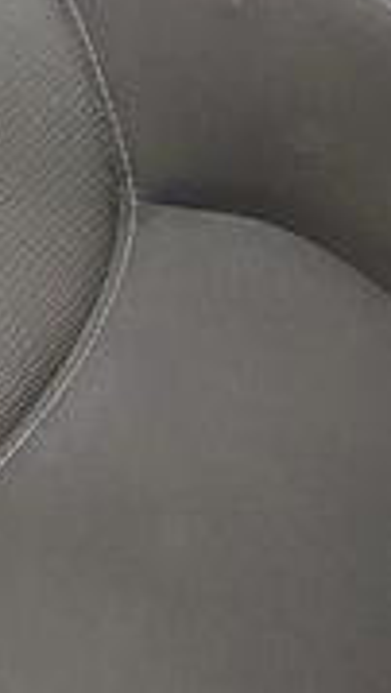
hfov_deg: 9.5
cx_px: 317
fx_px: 2335
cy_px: -343
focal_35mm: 127
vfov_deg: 15.6
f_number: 1.75
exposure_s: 1/50
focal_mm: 5.25
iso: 163
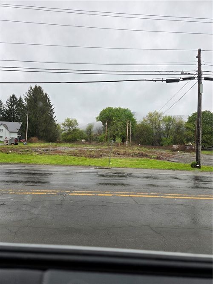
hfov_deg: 58.9
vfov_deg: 73.9
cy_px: 142
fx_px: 189
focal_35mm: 23
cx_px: 106
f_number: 1.8
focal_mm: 5.4
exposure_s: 1/722
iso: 80
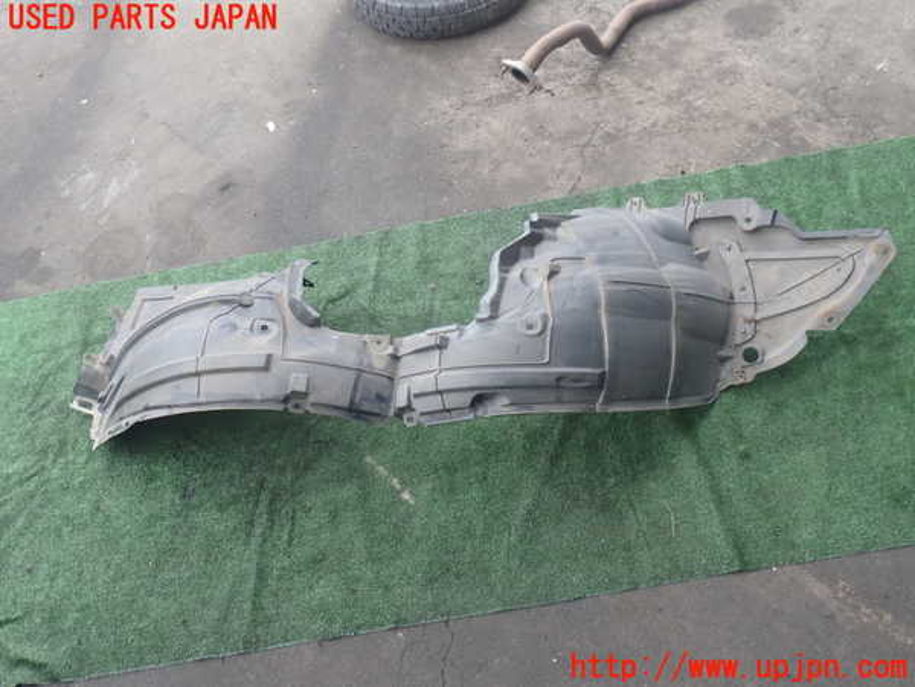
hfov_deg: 60.0
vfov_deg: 46.8
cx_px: 458
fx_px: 793
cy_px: 344
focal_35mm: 30
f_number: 3.2
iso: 100
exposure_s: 1/125
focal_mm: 5.4
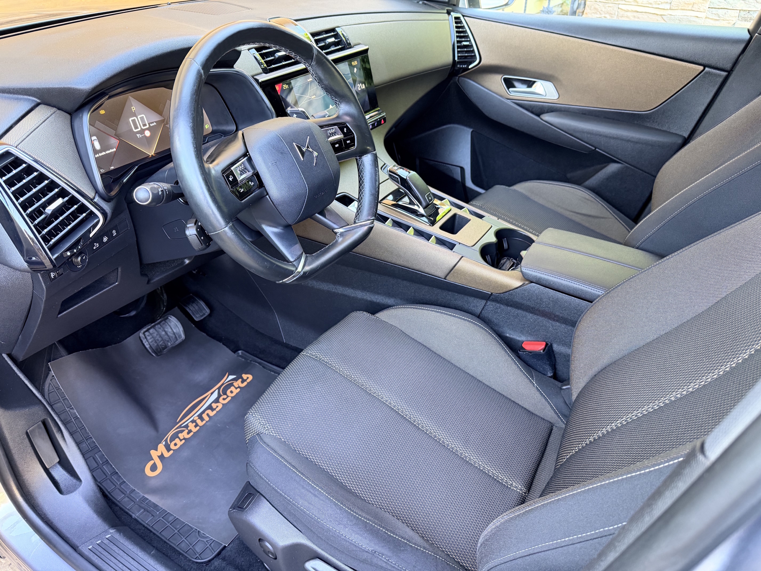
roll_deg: -0.6
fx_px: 528
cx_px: 380
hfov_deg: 71.6
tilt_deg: -33.7
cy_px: 286
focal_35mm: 24
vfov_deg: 56.8
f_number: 1.78
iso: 320
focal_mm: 6.76
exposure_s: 1/60
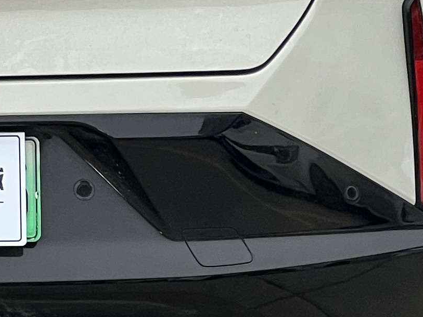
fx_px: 4669
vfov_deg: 3.9
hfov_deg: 5.2
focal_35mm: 382
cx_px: -157
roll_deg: -0.2
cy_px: -25
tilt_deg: -1.9
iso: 64
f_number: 2.8
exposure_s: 1/99
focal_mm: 9
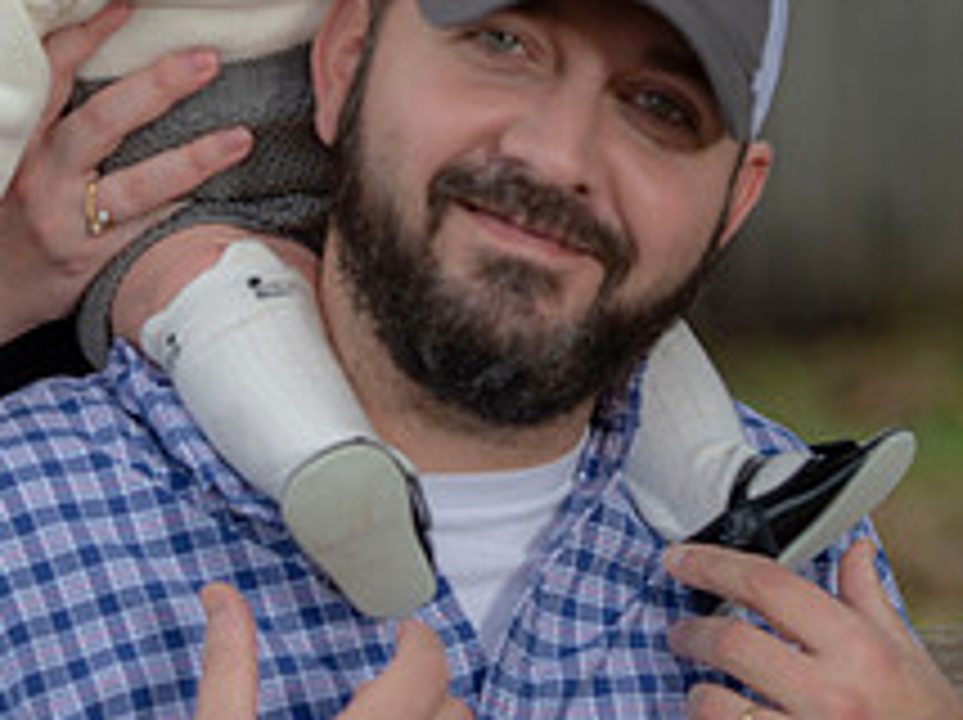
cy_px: -108
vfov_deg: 5.1
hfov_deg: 6.8
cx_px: 346
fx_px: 8114
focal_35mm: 292
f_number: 3.5
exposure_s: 1/200
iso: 160
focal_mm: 112
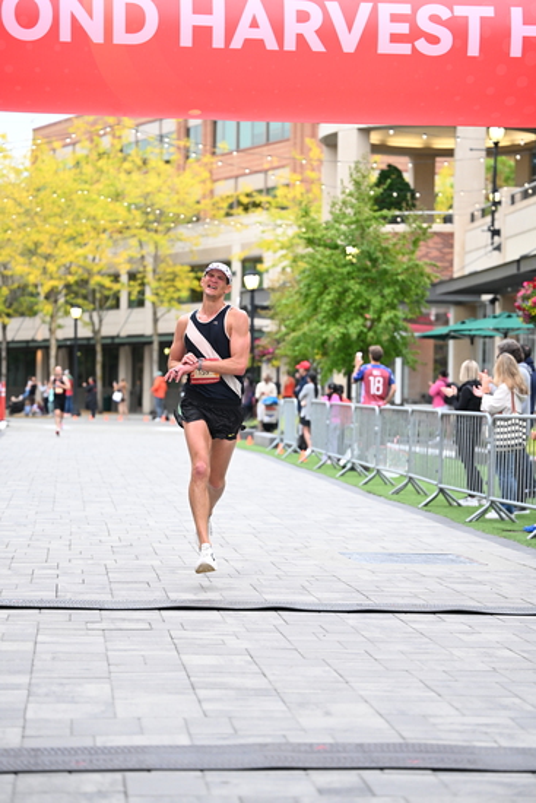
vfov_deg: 24.8
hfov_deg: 16.7
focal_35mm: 82
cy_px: 402
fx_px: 1830
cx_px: 268
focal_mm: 82
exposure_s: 1/800
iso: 1600
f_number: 2.8
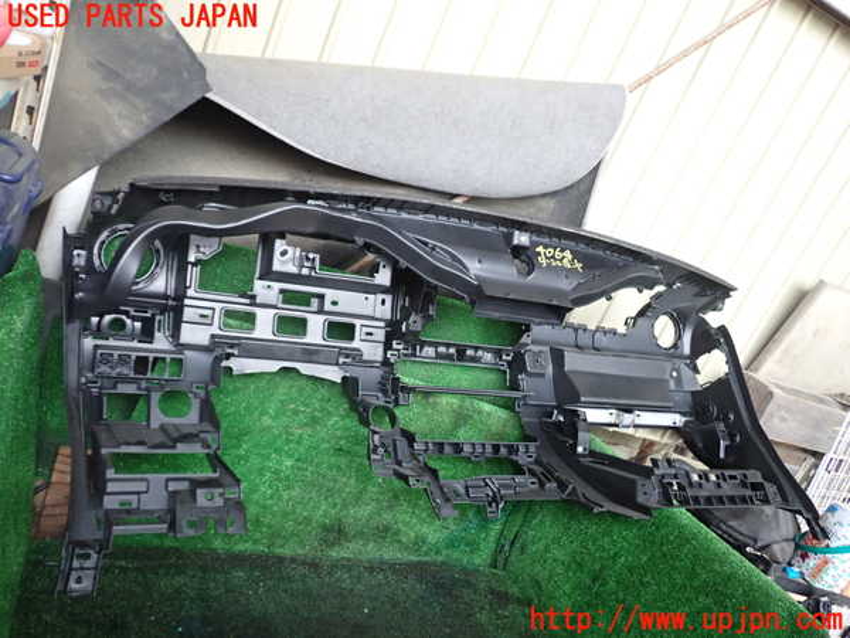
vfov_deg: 46.8
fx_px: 737
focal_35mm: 30
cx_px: 425
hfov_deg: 60.0
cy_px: 319
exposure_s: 1/30
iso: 250
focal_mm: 5.4
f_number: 2.3
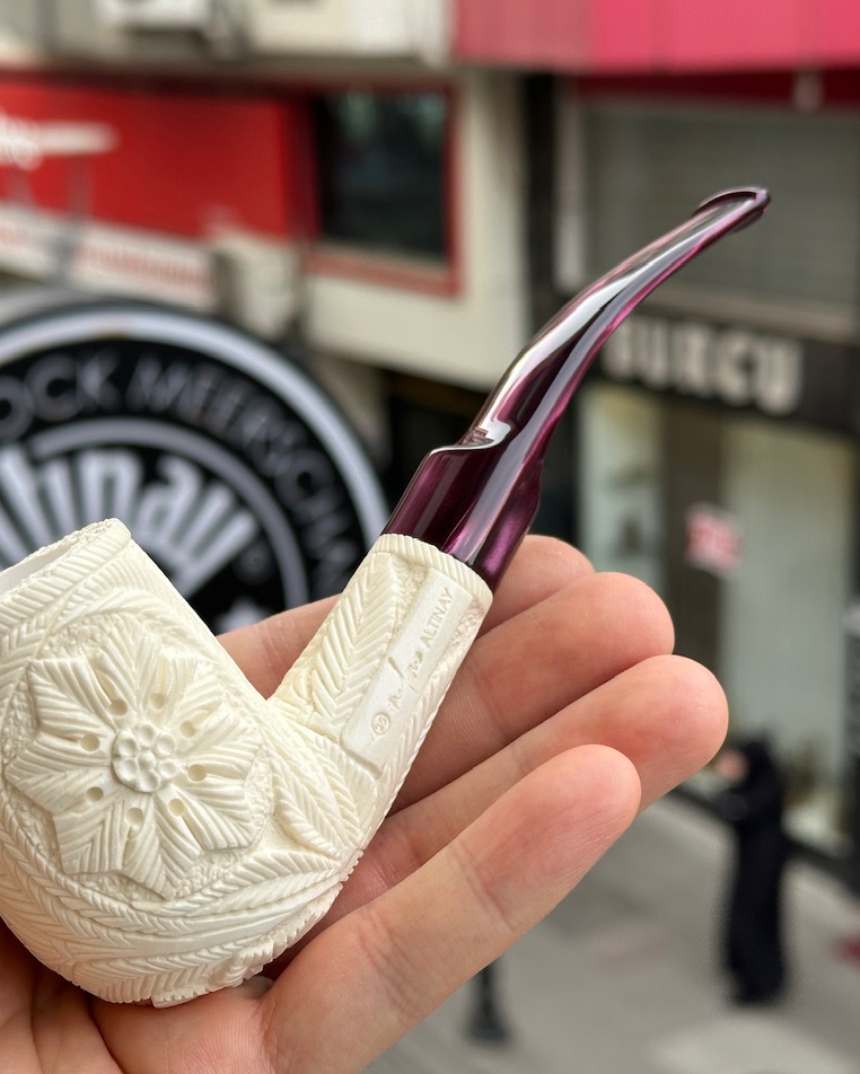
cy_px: 535
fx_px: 2004
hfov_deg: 24.2
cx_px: 327
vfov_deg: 30.0
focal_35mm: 63
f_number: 1.78
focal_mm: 6.86
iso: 64
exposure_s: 1/373
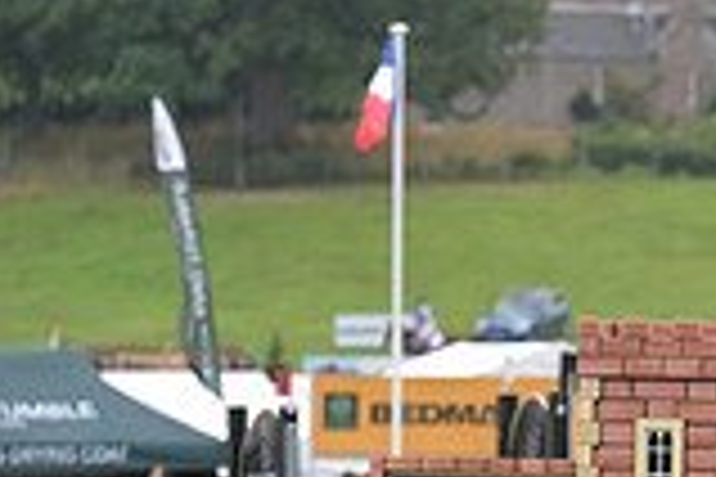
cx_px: 1157
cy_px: 385
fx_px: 10162
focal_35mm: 511
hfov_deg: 4.0
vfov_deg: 2.7
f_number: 4
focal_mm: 140
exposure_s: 1/1250
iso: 900
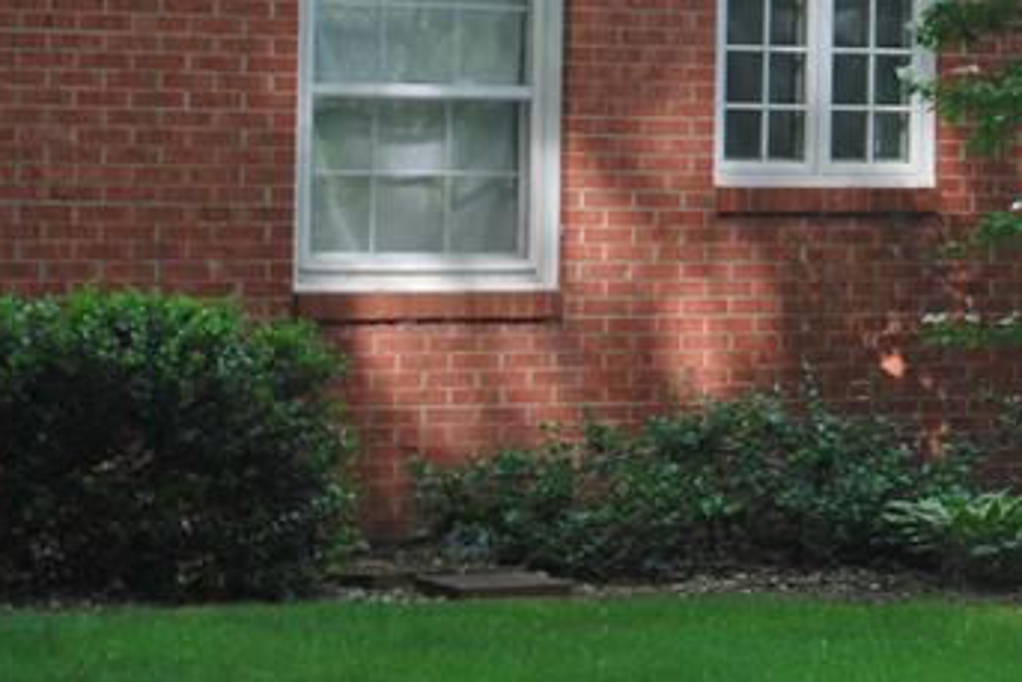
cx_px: 1490
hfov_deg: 9.9
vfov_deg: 6.8
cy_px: -198
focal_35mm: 201
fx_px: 5722
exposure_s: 1/125
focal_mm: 45
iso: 100
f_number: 5.3
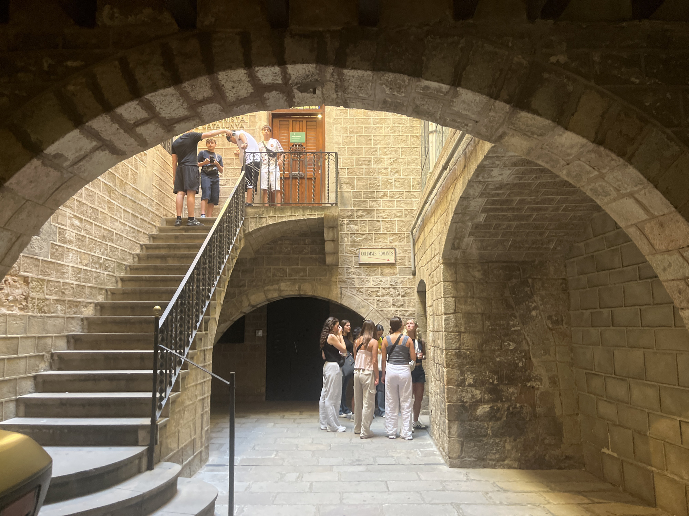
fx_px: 518
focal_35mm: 26
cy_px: 258
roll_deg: +1.0
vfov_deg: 53.1
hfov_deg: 67.3
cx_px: 344
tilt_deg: +7.0
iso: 320
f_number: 1.6
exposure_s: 1/50
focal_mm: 5.1
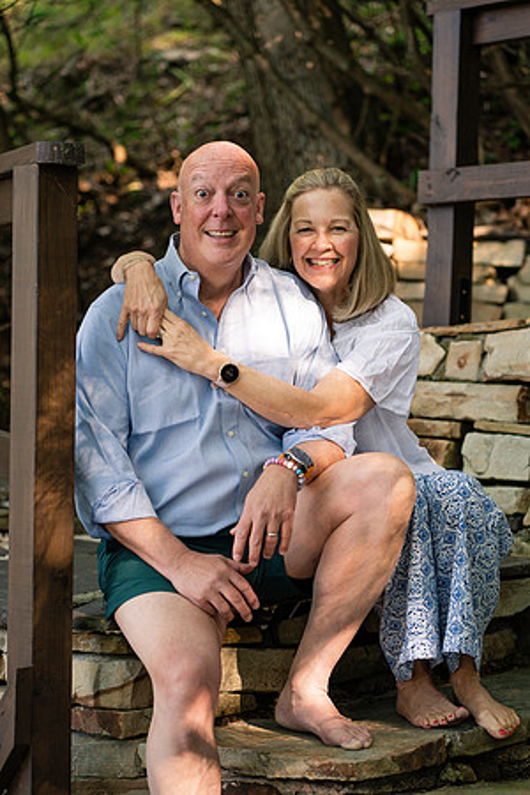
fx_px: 1877
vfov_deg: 23.9
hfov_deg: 16.1
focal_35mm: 85
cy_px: 398
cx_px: 265
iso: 500
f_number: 3.2
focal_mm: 85
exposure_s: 1/400
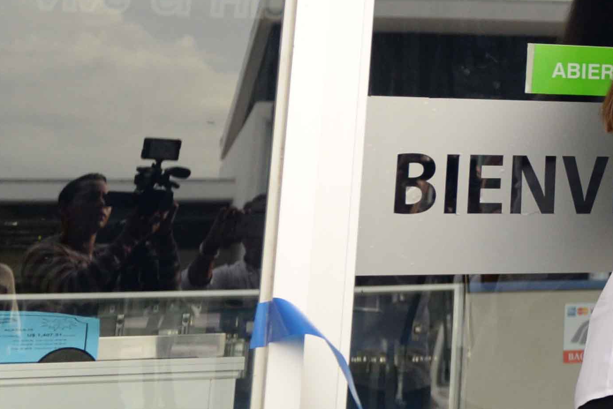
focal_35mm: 104
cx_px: 1001
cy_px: -270
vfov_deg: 12.3
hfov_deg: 17.1
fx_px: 1772
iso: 1000
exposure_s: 1/1600
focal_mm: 24
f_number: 3.2
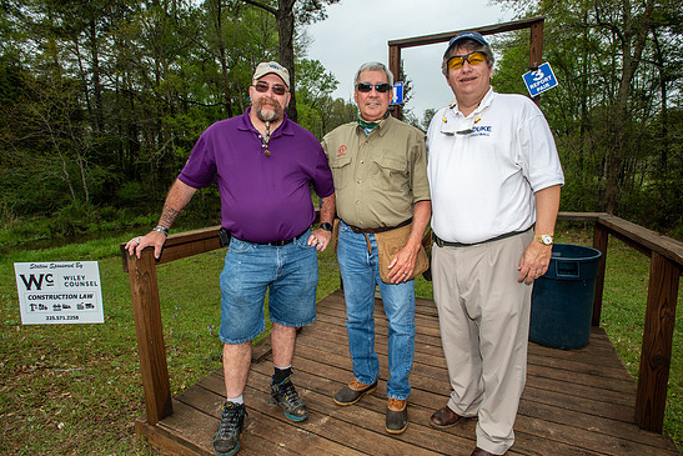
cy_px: 221
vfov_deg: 67.4
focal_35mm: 18
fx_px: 342
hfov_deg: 90.0
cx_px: 350
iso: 400
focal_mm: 17
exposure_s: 1/640
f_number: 8
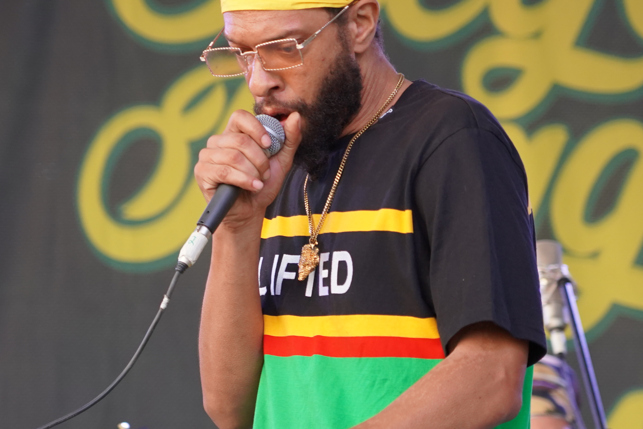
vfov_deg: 6.1
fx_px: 4019
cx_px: 288
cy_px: 177
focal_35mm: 225
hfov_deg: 9.1
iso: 1000
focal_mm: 105
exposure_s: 1/160
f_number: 4
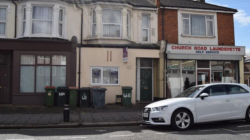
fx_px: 232
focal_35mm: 35
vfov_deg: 33.7
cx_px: 125
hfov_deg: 56.6
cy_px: 64
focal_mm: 22
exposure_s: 1/400
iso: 200
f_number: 10
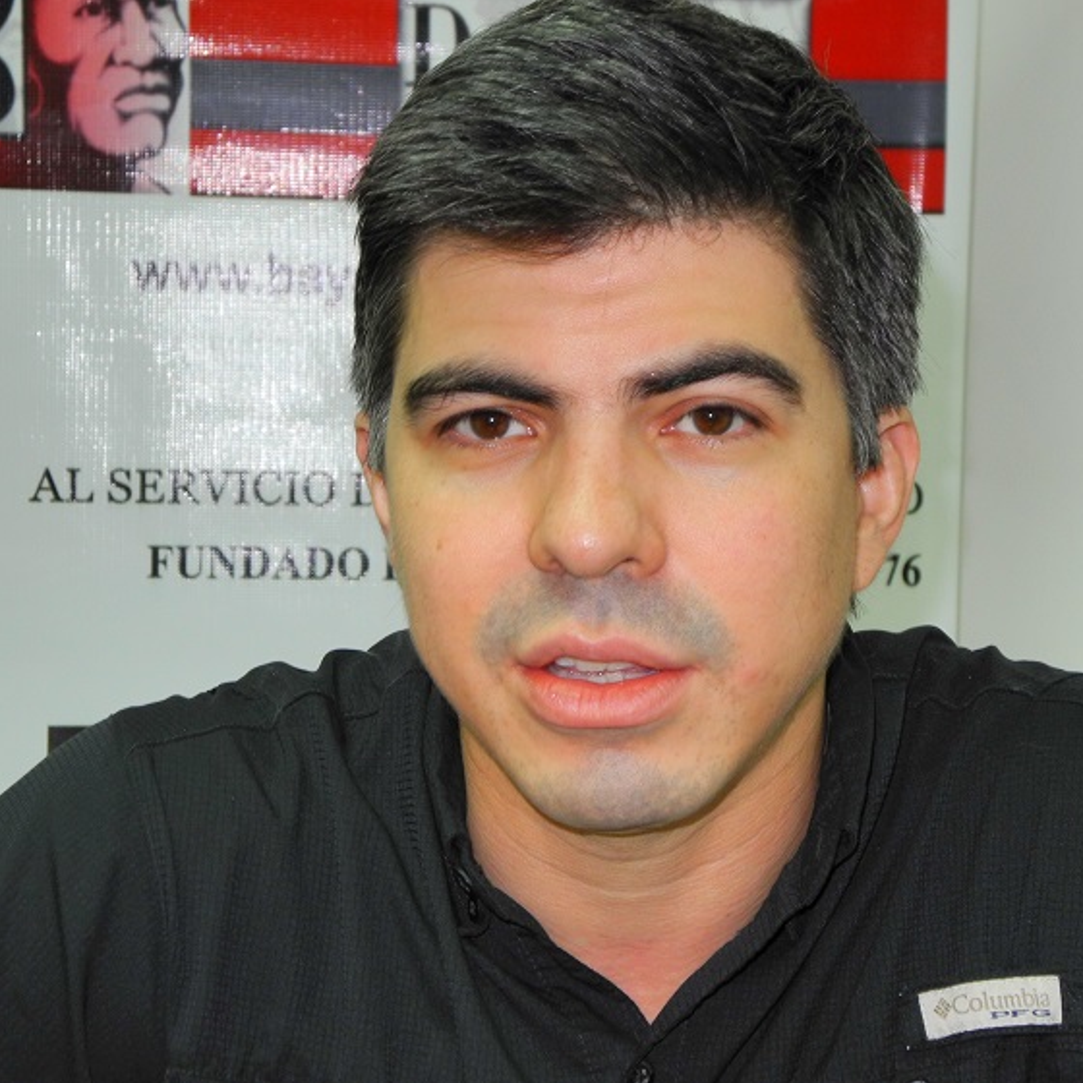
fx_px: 3186
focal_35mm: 90
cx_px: 648
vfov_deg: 19.3
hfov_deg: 19.3
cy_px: 542
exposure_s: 1/30
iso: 200
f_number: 4
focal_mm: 16.3
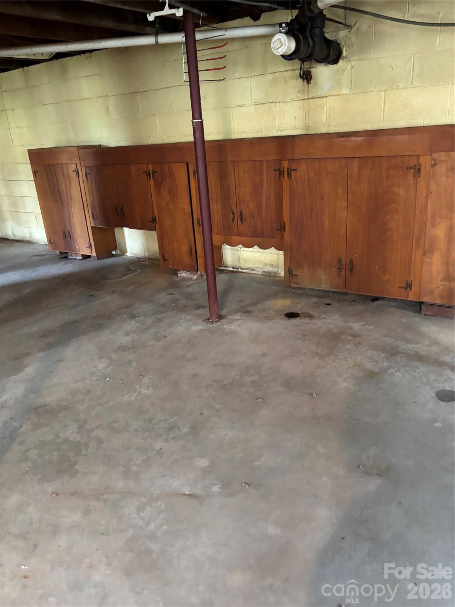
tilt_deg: -19.1
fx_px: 456
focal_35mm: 26
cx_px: 228
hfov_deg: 53.1
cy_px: 304
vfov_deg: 67.3
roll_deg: +4.1
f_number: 1.6
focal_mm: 5.96
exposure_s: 1/30
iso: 500
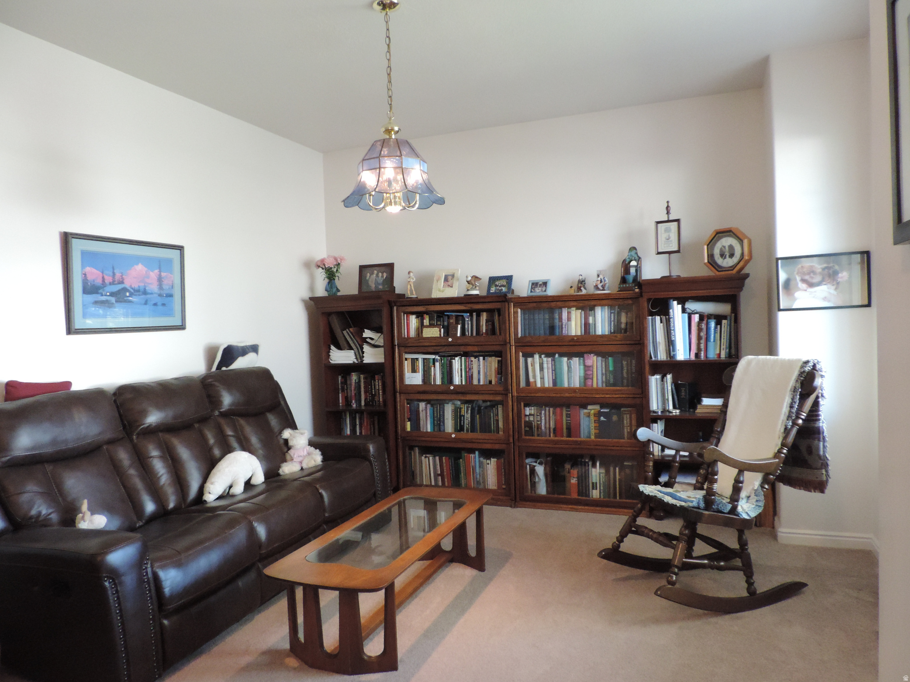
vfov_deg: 56.8
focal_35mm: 24
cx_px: 455
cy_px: 341
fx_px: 631
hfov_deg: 71.6
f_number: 3
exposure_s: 1/60
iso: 900
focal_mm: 4.3
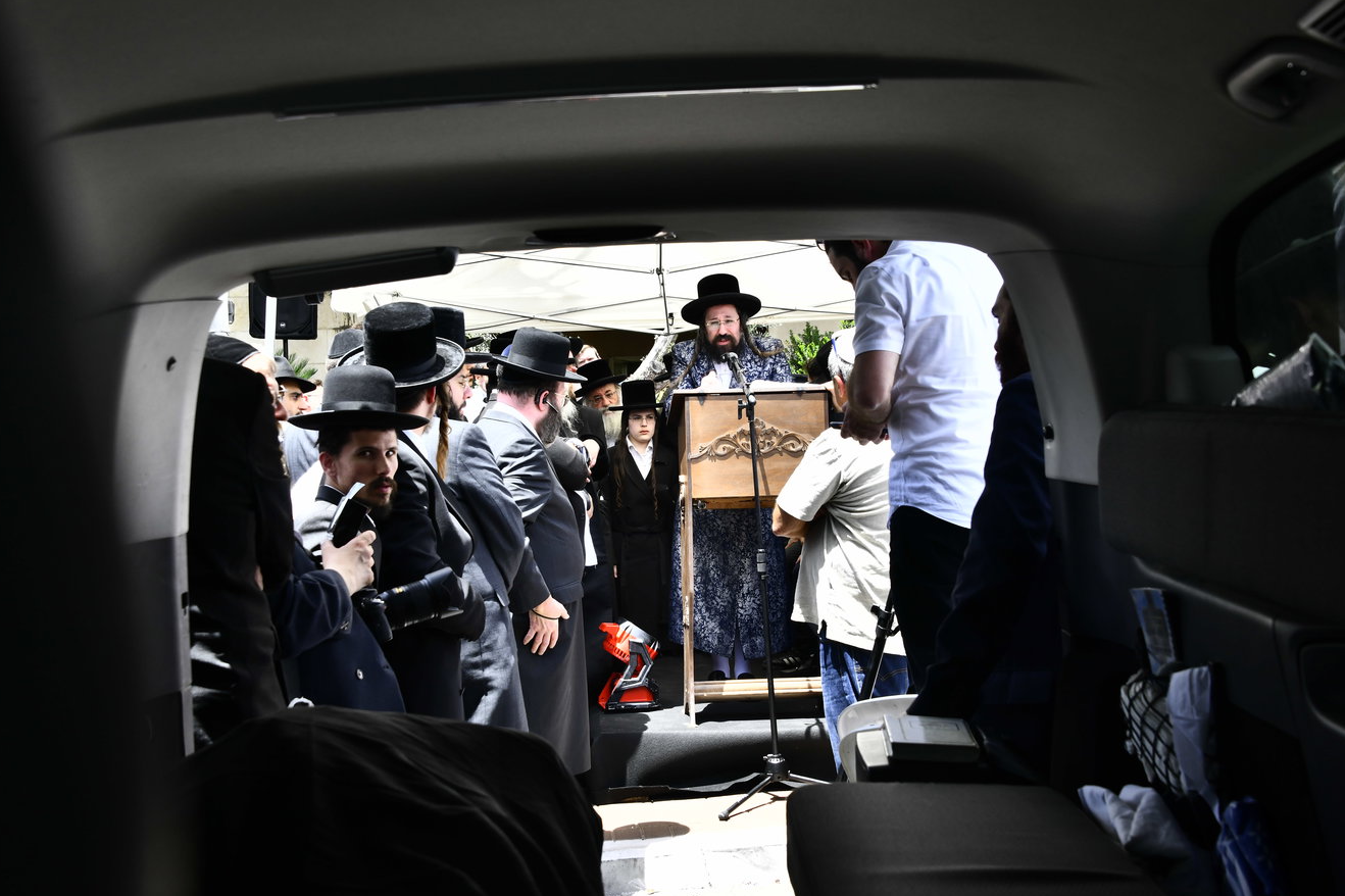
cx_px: 683
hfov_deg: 38.9
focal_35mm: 51
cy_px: 429
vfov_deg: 26.5
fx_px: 1905
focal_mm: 48
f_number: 8
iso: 320
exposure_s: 1/125
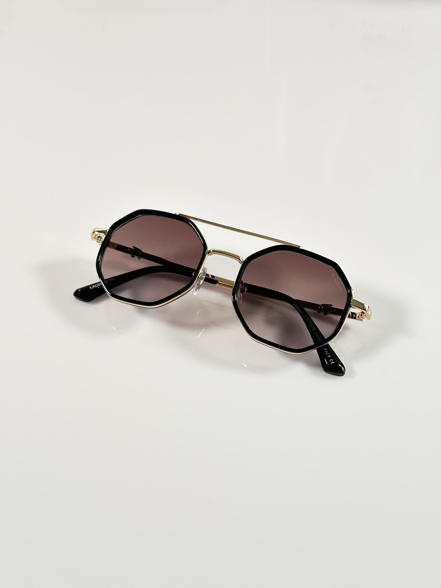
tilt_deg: -48.9
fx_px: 815
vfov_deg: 39.7
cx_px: 220
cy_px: 294
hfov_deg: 30.3
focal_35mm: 48
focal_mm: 6.86
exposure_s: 1/100
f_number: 1.78
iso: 80
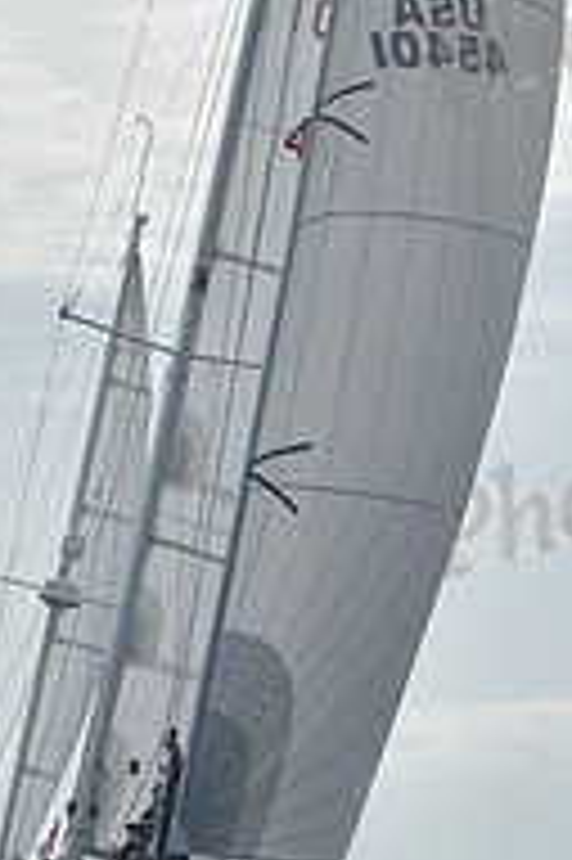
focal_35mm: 213
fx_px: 5085
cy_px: 293
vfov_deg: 9.7
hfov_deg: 6.4
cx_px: 196
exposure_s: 1/800
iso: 200
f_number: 10
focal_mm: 70
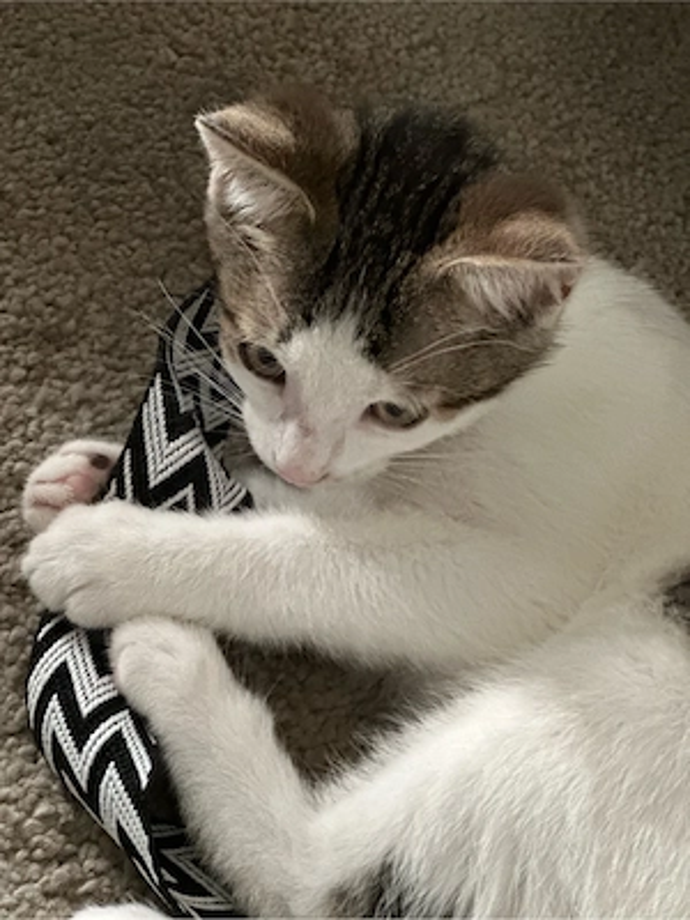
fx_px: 2046
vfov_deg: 25.3
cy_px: 460
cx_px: 345
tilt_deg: -50.4
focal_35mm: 77
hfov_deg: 19.1
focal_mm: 9
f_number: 2.8
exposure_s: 1/15
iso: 800
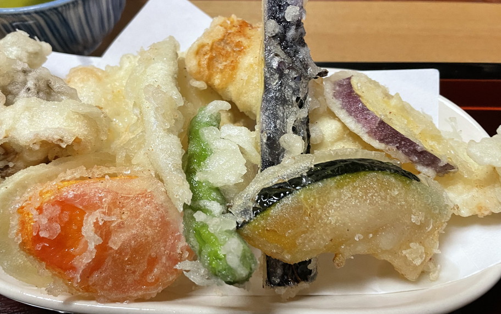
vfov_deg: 40.6
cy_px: 142
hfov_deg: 61.0
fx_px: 423
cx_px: 220
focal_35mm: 31
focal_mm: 4.2
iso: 320
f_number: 1.6
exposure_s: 1/60
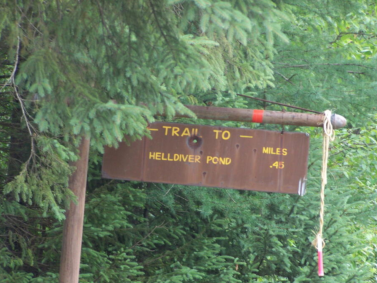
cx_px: 204
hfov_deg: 9.2
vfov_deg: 6.9
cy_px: 149
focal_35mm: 215
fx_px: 2342
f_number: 3.2
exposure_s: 1/80
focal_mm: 31.3
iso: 140
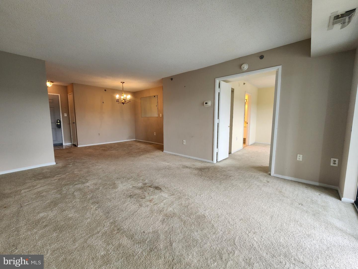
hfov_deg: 106.2
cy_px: 134
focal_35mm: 13
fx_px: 134
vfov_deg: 89.9
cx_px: 179
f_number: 2.2
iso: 125
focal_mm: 2.2
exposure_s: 1/60
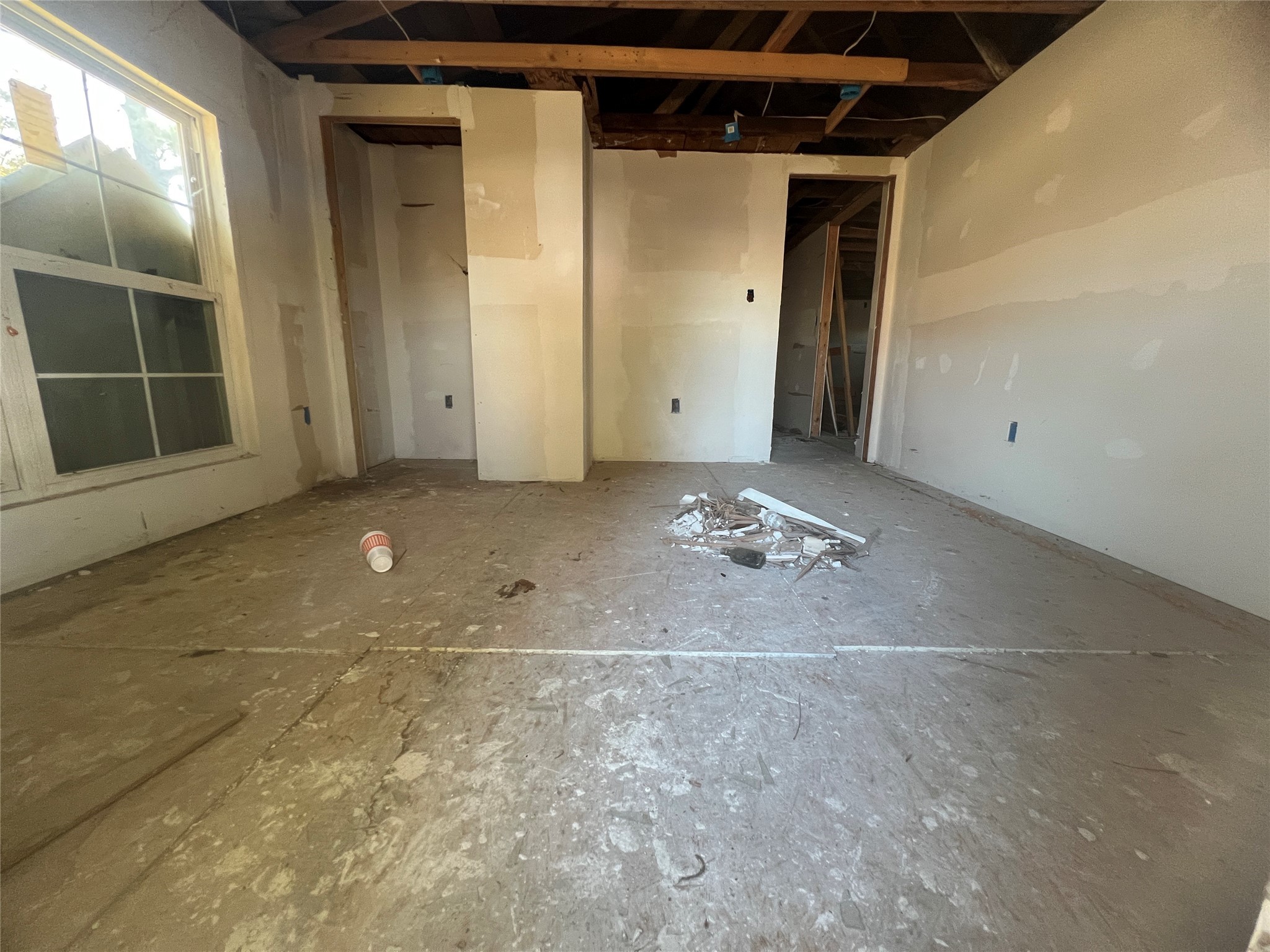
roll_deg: -1.6
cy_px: 476
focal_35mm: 13
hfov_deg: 106.2
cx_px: 635
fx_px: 477
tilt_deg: -12.7
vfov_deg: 89.9
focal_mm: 1.57
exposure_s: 1/76
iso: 250
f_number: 1.8
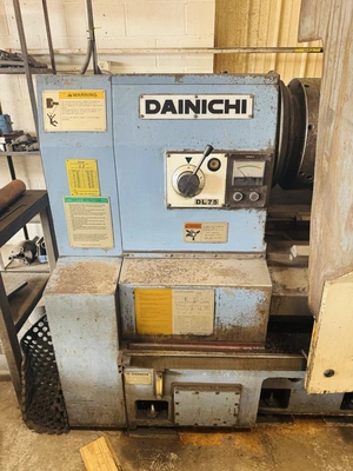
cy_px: 236
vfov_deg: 71.6
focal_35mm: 24
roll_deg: +0.3
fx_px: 326
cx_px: 176
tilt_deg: -25.4
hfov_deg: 56.8
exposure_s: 1/93
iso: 200
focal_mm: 6.76
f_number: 1.78
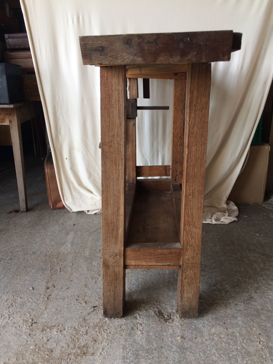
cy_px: 182
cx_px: 136
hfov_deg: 48.2
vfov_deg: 61.7
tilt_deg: -21.0
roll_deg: +1.5
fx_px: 305
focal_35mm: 29
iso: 40
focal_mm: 4.15
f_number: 2.2
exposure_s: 1/50
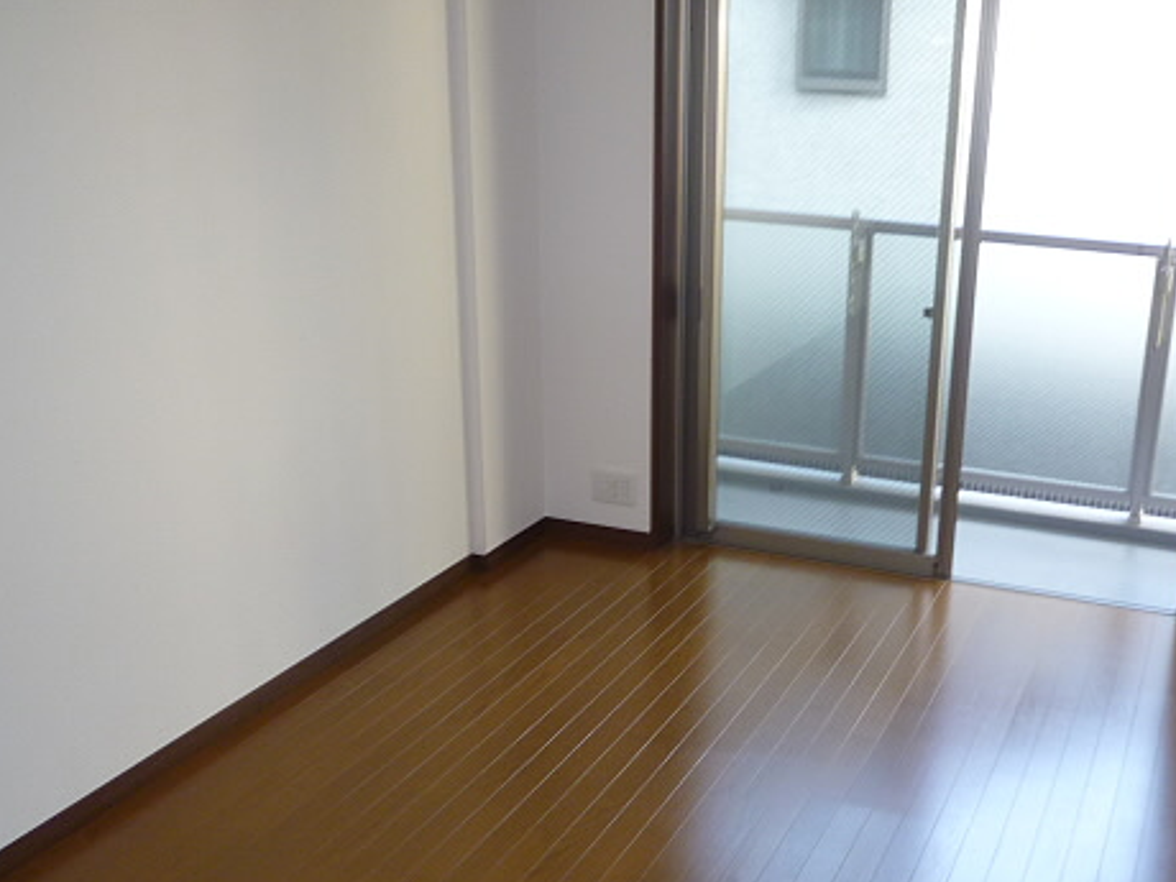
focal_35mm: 40
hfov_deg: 46.0
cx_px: 789
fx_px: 1359
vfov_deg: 35.8
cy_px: 541
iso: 100
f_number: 2.2
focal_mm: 4.3
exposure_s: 1/60
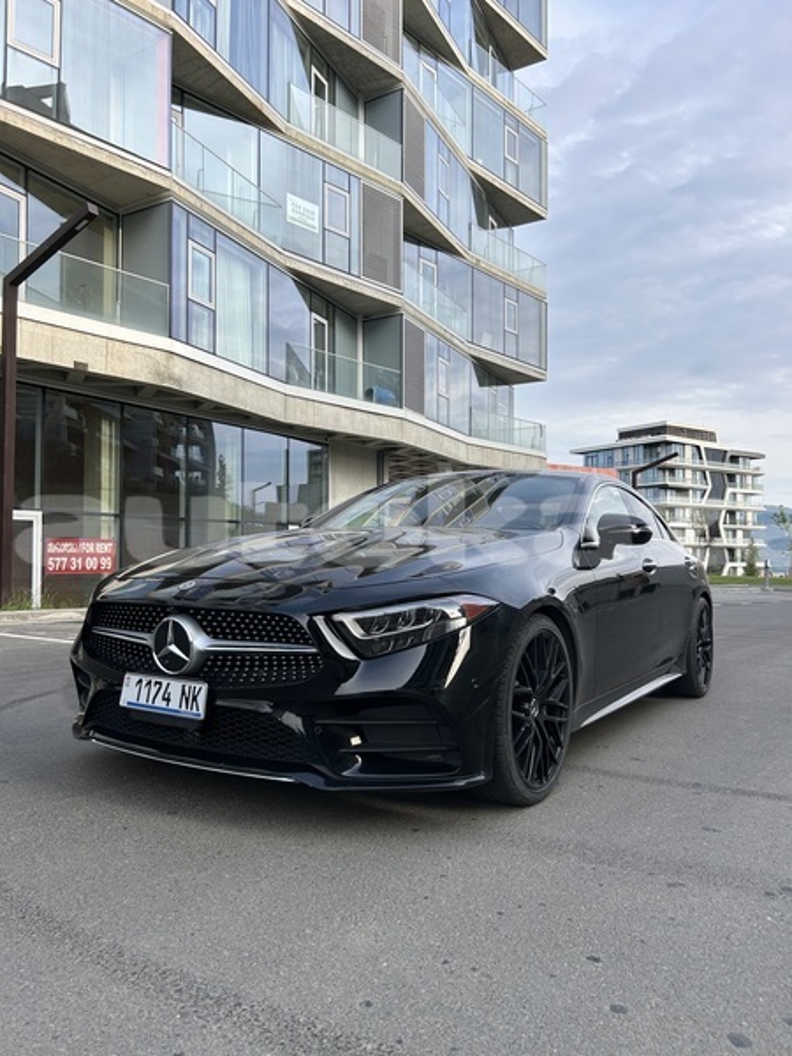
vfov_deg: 67.3
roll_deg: -1.1
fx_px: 793
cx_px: 396
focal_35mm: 26
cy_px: 528
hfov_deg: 53.1
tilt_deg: +1.4
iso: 50
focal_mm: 5.7
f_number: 1.5
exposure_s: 1/917
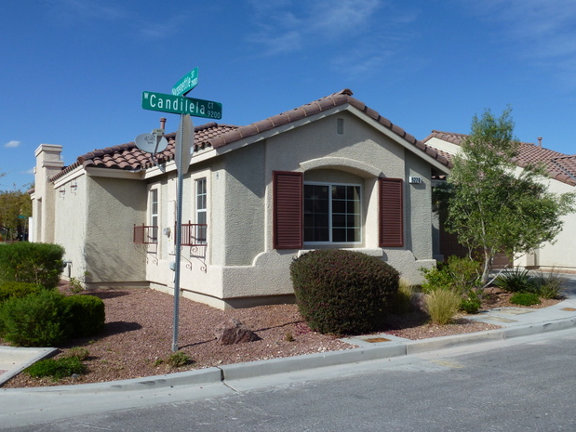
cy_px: 217
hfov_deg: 58.3
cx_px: 286
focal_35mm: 31
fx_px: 516
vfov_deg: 45.5
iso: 100
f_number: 4
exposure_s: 1/1300
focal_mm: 5.4
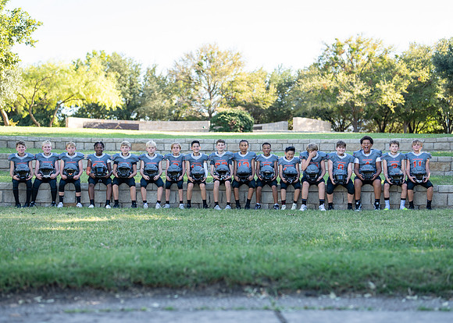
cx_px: 223
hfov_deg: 35.3
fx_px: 713
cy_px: 168
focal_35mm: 55
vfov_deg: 25.6
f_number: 1.6
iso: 100
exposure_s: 1/500
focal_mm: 50
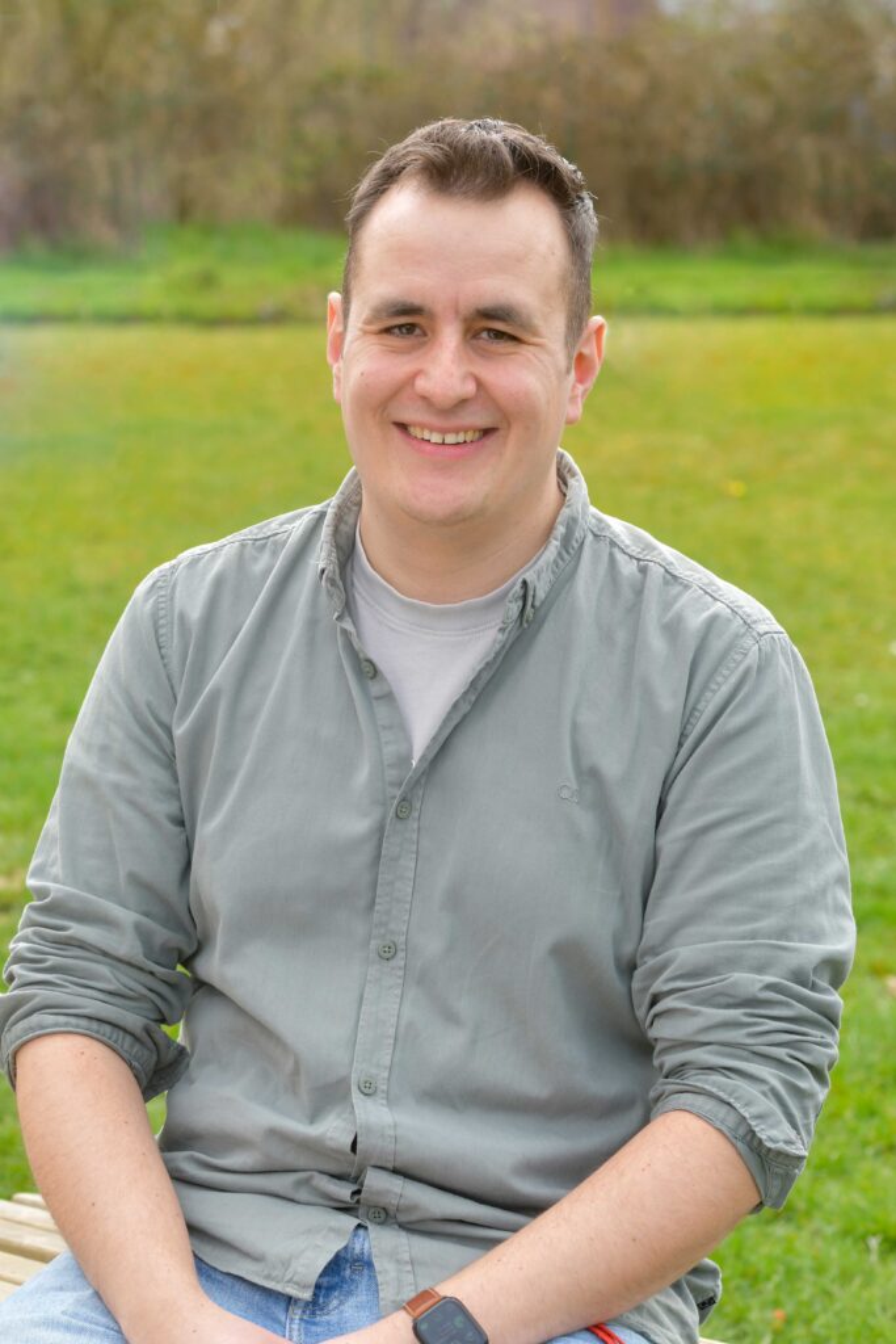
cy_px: 672
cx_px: 448
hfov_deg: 13.0
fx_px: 3918
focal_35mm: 105
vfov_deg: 19.5
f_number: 5
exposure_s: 1/200
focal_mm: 70
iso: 200
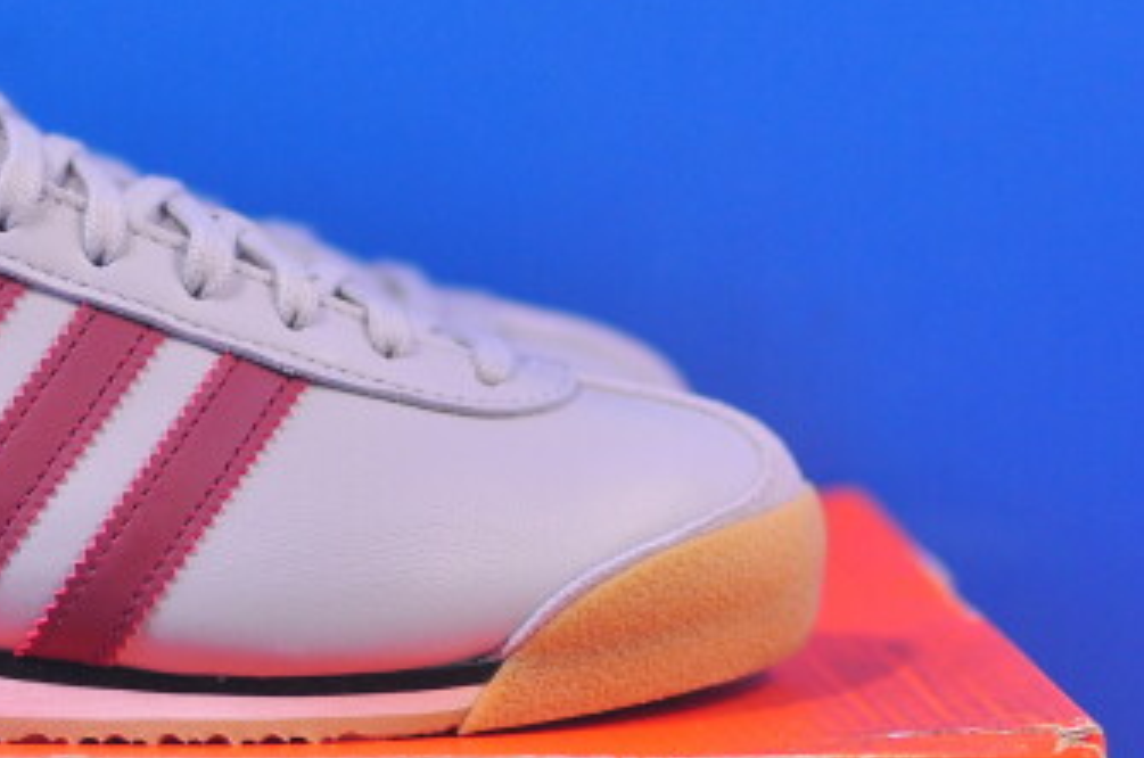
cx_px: -96
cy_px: 15
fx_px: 5677
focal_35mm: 179
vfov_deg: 7.6
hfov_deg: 11.4
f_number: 2.2
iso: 250
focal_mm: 50
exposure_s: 1/320
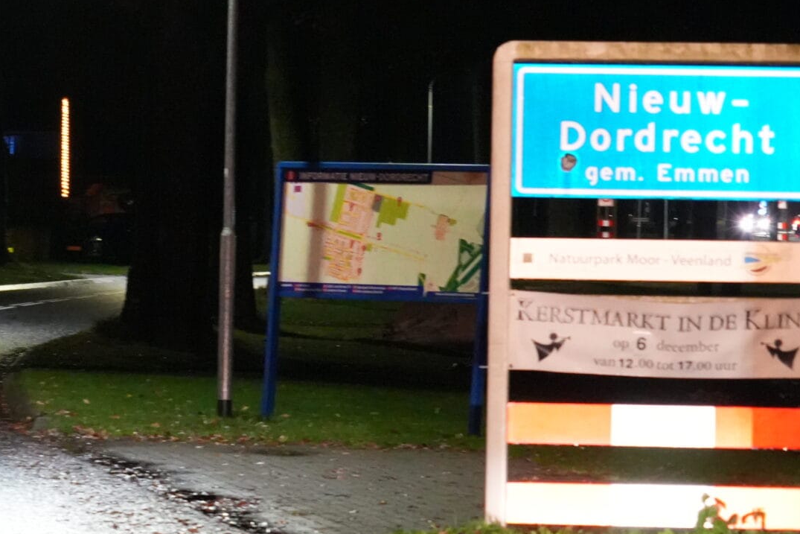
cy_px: 163
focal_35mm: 219
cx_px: -88
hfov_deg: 9.3
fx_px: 4867
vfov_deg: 6.3
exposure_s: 1/15
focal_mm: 92
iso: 12800
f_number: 5.6
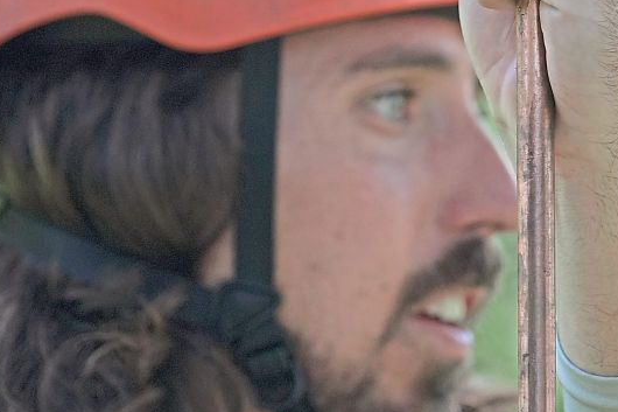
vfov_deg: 2.6
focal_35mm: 538
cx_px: 398
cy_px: -8
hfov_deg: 3.8
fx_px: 9232
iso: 1600
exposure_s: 1/800
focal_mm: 230
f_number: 6.3
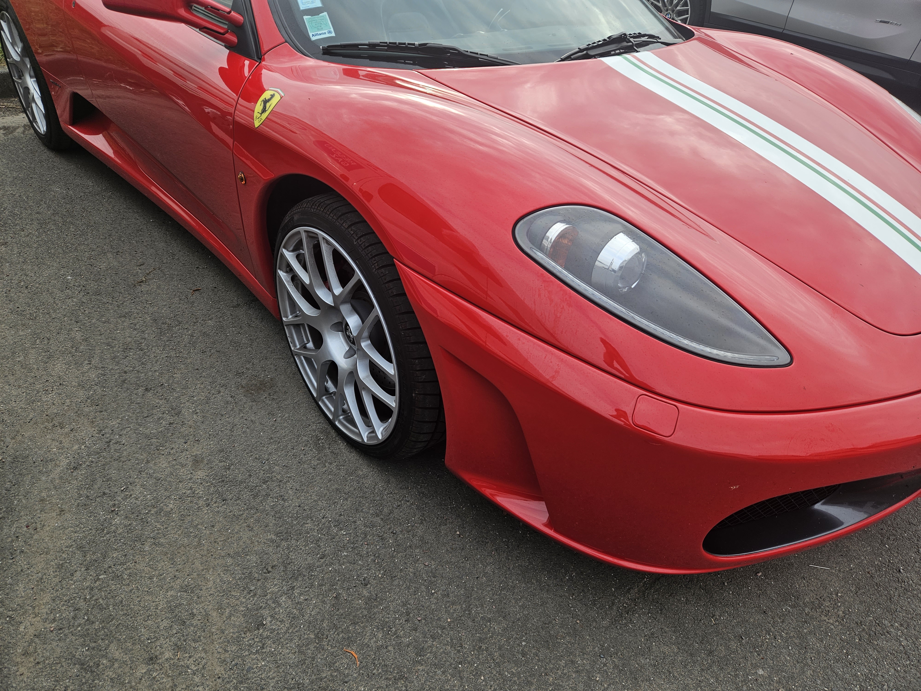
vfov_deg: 58.9
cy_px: 346
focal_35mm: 23
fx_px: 612
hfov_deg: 73.9
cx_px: 460
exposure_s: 1/317
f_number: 1.8
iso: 25
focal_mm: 5.4
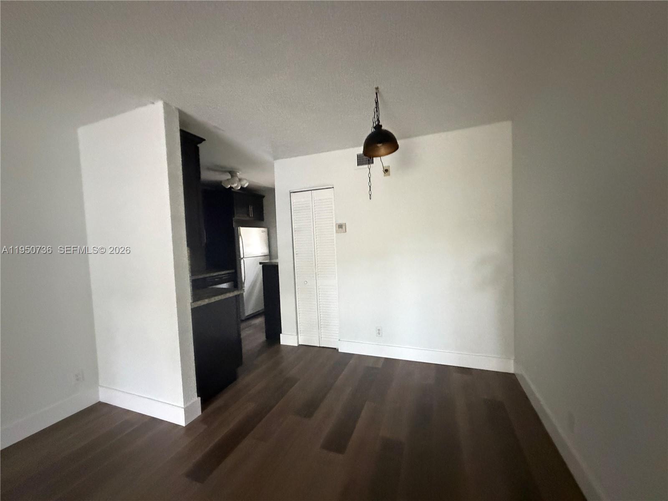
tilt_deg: -1.6
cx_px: 334
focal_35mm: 14
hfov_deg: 102.1
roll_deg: +1.4
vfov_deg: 85.7
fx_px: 270
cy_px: 250
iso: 1250
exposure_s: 1/60
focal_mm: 2.22
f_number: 2.2
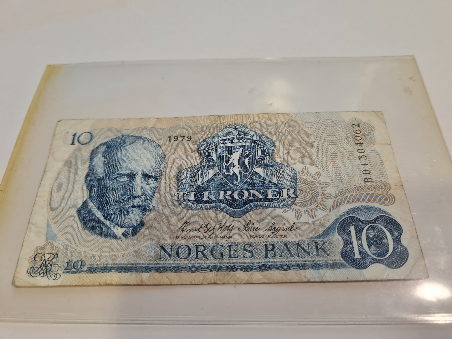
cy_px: 170
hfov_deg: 67.3
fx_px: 339
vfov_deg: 53.1
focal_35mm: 26
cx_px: 226
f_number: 1.8
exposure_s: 1/100
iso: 320
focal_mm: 5.4
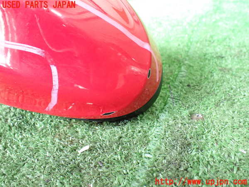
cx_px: 124
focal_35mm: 30
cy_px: 94
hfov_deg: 60.0
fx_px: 216
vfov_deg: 46.8
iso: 800
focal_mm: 5.4
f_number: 2.3
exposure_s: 1/50
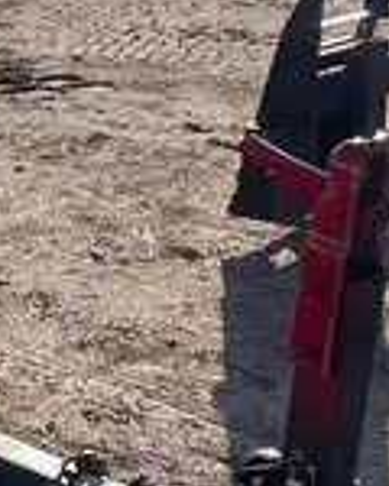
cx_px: -292
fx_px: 1784
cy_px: 28
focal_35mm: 124
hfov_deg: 11.6
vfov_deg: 15.3
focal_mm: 4.2
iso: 32
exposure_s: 1/3040
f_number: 1.6
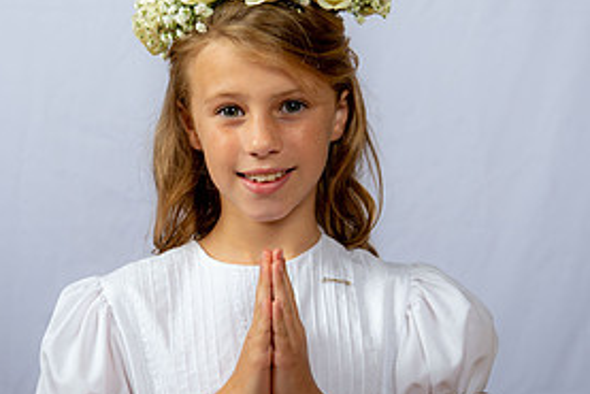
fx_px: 1886
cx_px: 253
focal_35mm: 115
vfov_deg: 11.9
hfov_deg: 17.8
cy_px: 236
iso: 250
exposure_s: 1/200
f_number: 6.3
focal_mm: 55
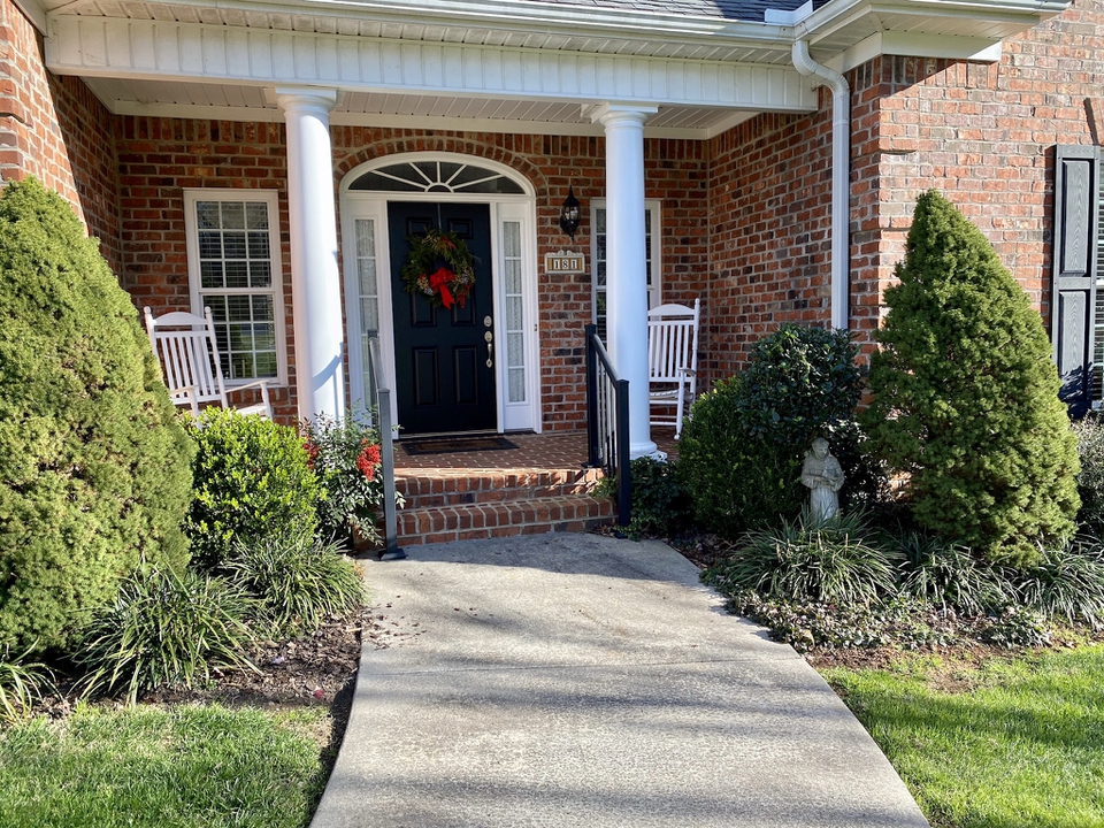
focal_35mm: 26
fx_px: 829
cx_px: 552
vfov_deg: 53.1
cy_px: 414
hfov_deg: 67.3
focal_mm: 4.25
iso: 32
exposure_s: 1/752
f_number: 1.8
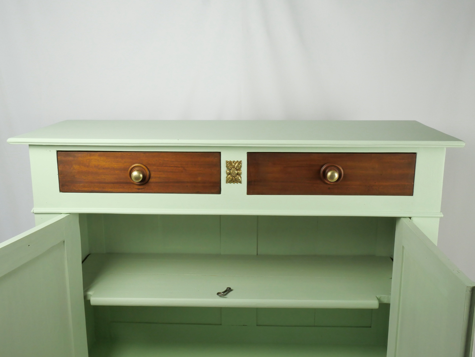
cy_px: 178
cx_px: 238
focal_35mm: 36
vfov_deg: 39.7
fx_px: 494
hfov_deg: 51.4
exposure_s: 1/15
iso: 1250
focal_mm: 18
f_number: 13
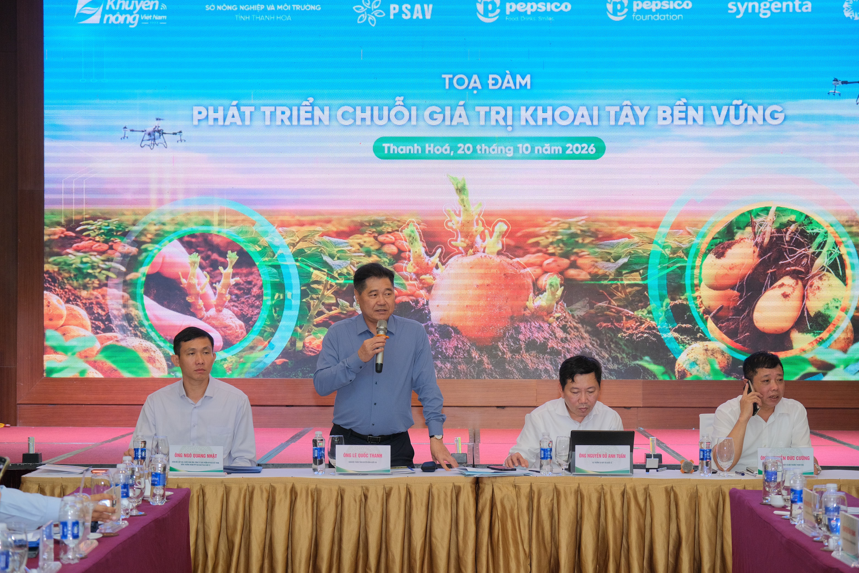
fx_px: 1980
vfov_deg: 16.5
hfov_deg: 24.5
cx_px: 430
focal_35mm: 83
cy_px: 286
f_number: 4
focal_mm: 55
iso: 1250
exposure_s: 1/100
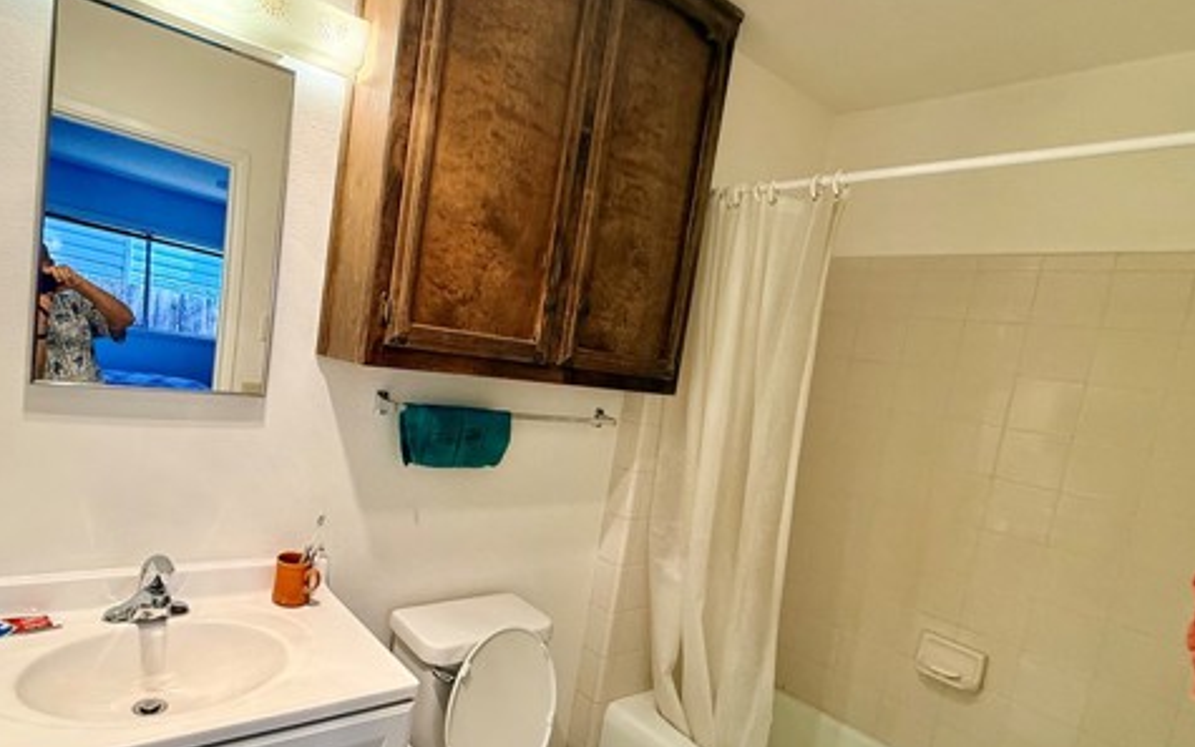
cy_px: 407
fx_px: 651
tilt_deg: -7.2
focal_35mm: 20
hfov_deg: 83.9
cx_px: 473
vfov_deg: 59.6
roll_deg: -8.6
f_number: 2.2
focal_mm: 2.22
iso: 160
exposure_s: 1/120
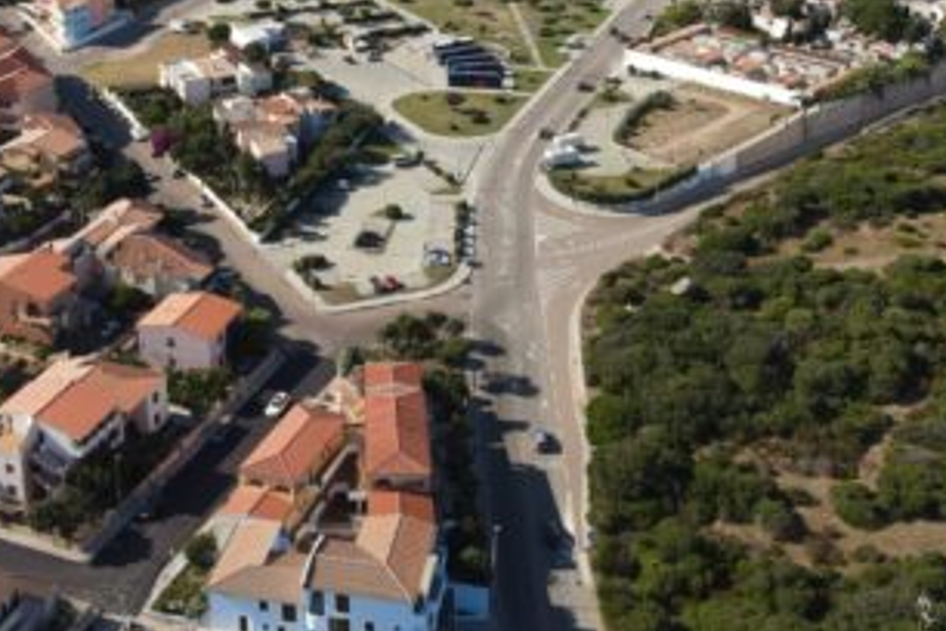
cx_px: 386
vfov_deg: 27.0
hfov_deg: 40.2
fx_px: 1288
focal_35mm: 49
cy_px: 121
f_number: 2.8
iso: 100
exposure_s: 1/640
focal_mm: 4.5
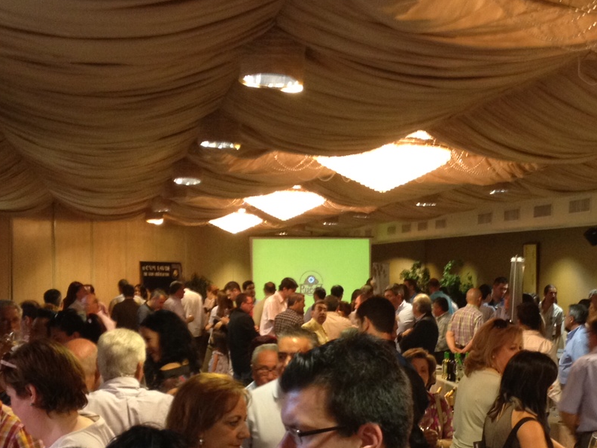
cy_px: 374
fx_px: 1242
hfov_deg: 26.9
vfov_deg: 20.2
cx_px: 375
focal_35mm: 72
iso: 200
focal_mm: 4.28
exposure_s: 1/20
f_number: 2.4
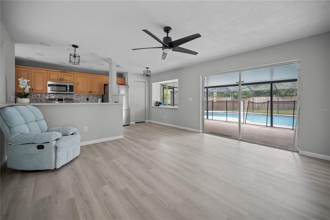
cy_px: 110
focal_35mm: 14
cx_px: 165
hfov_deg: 104.3
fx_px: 128
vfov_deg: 81.2
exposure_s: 1/2.5
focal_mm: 14
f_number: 4
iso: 100
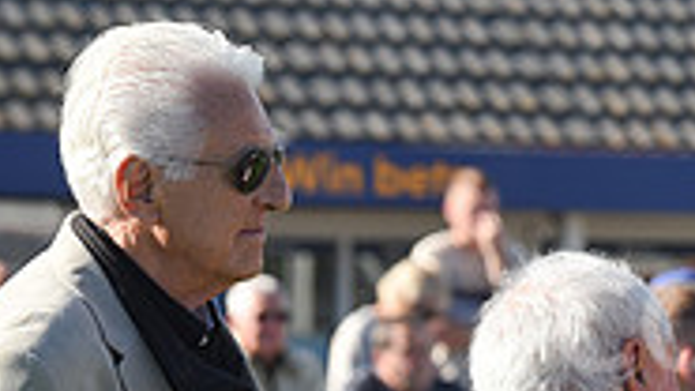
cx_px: 1048
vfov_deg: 2.7
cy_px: 555
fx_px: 8181
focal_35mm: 444
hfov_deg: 4.8
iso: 400
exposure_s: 1/1000
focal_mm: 135
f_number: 6.3
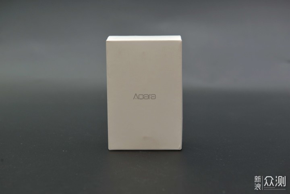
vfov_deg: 19.5
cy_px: 97
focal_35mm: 70
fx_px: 564
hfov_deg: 28.8
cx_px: 145
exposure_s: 1/60
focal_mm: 70
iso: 400
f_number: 8
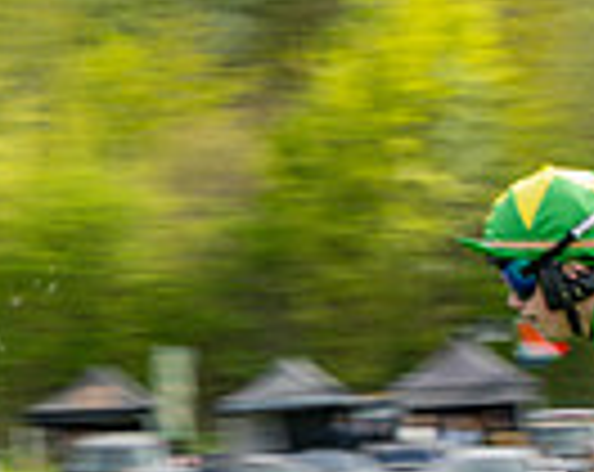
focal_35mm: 371
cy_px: 896
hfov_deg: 5.2
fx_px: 6508
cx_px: 751
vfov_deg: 4.1
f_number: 9
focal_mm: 70
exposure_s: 1/160
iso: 100
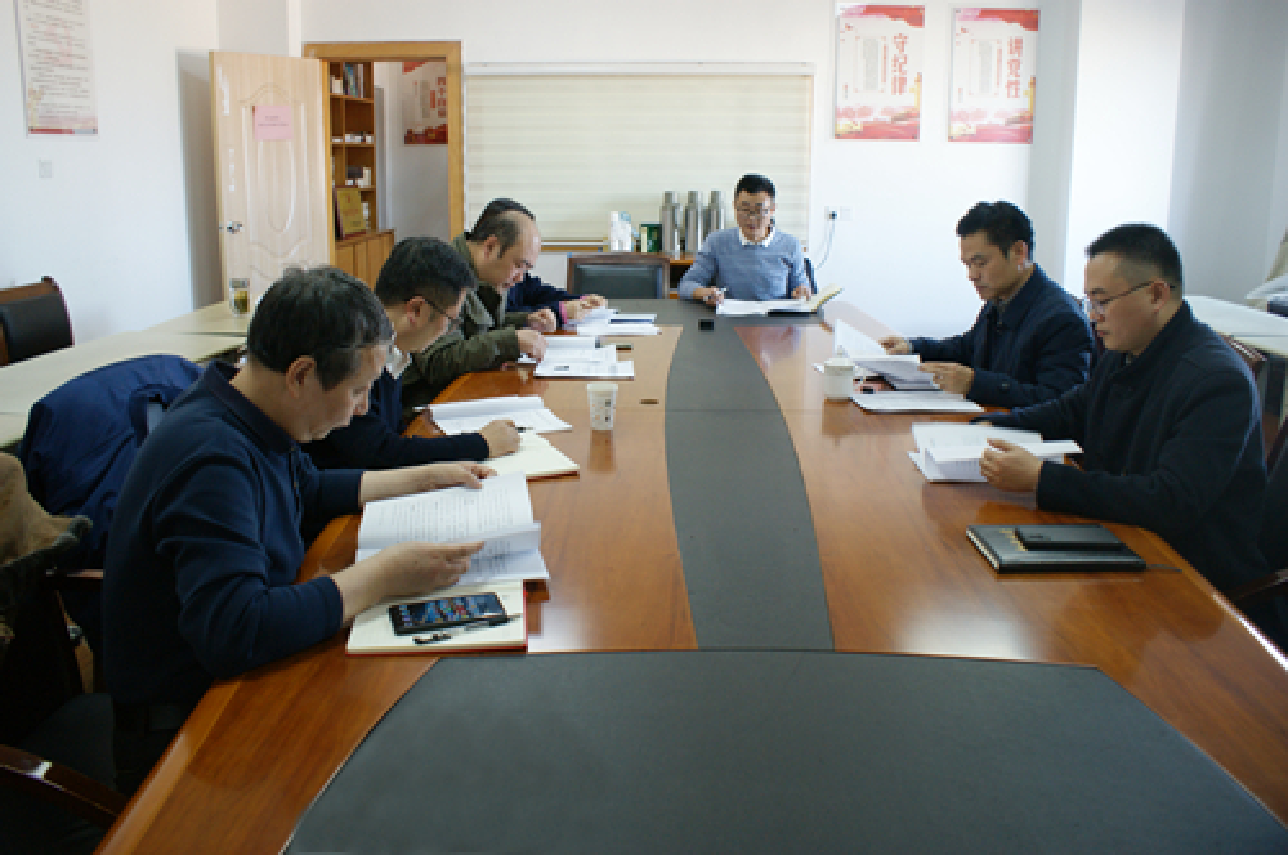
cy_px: 428
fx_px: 965
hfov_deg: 67.4
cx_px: 644
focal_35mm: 27
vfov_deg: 47.8
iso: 250
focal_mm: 18
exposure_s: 1/30
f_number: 3.5
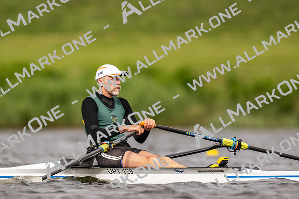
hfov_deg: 2.3
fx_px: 7470
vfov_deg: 1.5
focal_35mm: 900
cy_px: 100
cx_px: 150
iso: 450
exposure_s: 1/2500
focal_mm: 600
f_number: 4
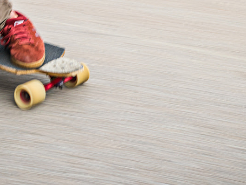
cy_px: -34
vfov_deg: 15.3
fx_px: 661
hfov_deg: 21.0
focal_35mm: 93
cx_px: 77
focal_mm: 32
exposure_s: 1/125
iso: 64
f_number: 9
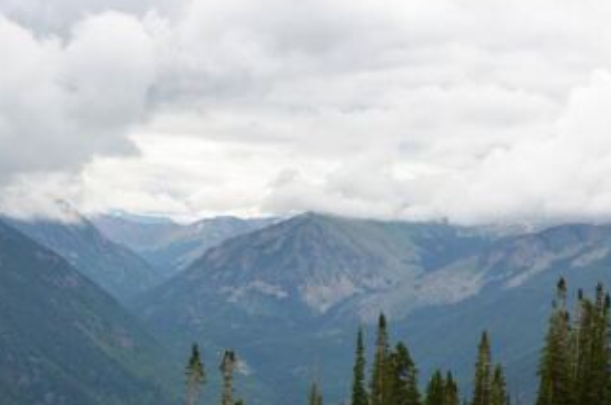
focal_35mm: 105
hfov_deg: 19.5
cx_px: 292
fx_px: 1779
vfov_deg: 12.9
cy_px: 354
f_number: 7.1
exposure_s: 1/200
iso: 100
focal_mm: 35
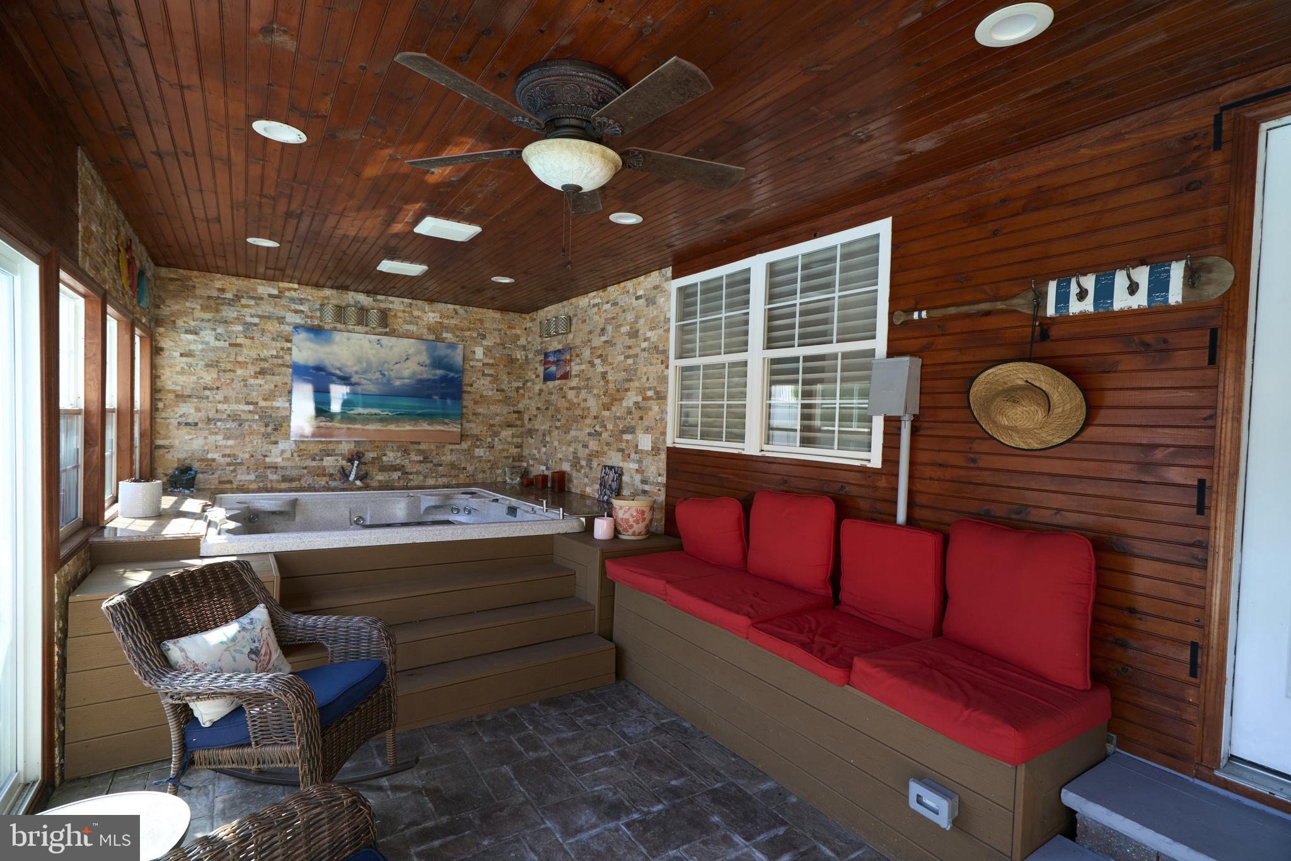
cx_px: 646
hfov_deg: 96.7
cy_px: 430
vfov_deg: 73.7
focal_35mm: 16
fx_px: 574
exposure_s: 1/50
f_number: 5.6
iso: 320
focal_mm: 16
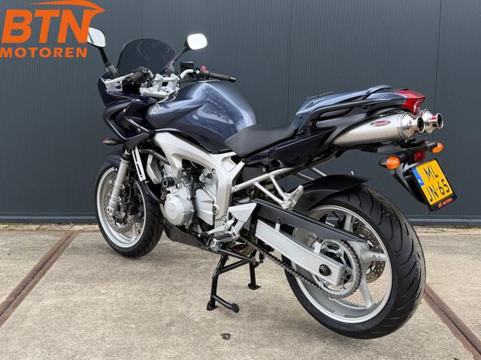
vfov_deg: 56.8
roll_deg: -1.3
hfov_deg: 71.6
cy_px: 180
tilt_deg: -5.3
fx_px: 333
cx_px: 240
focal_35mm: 24
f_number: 1.78
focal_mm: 6.76
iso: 100
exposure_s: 1/517
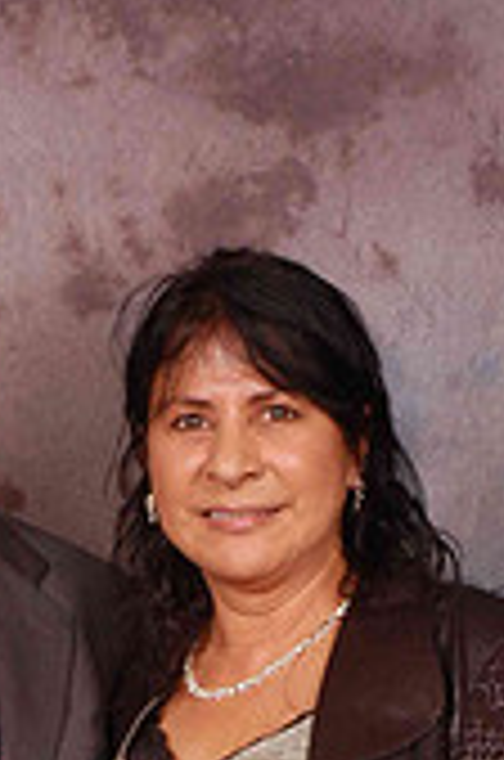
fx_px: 3205
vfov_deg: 13.2
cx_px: 29
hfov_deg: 8.9
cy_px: 926
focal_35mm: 152
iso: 200
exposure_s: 1/125
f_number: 10
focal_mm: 38
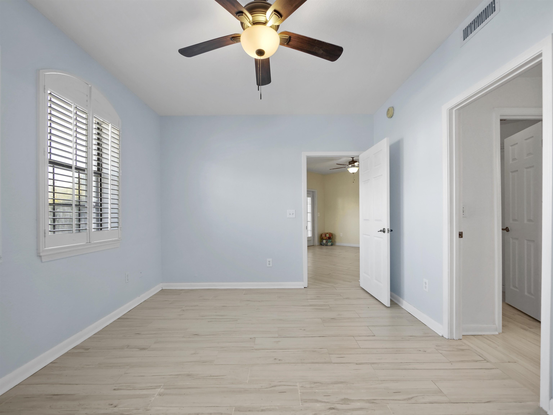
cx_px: 276
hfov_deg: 102.1
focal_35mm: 14
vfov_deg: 85.7
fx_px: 224
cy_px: 208
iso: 400
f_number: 4
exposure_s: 1/15
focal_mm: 7
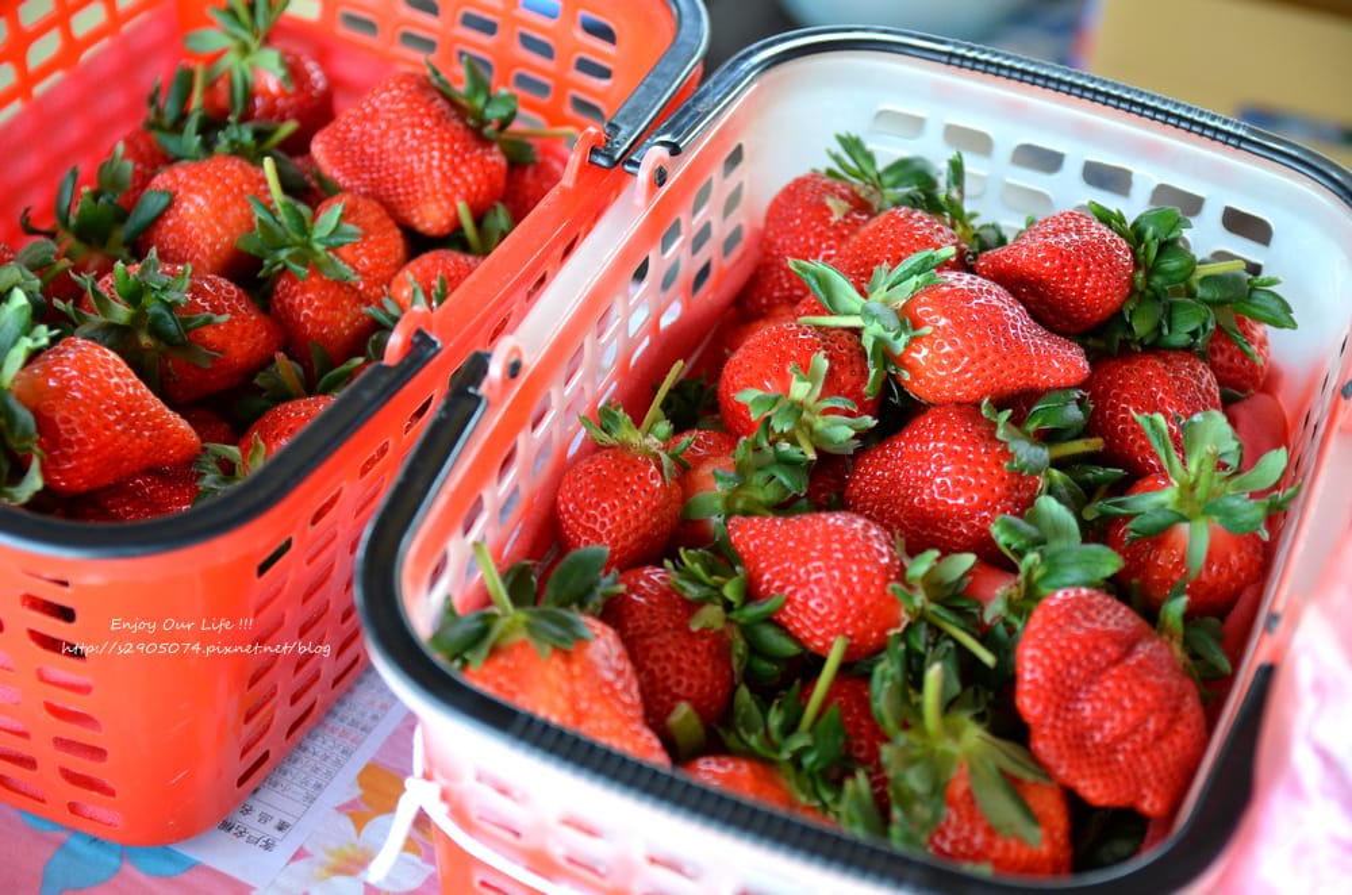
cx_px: 676
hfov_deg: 29.3
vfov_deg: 19.6
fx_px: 2586
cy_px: 448
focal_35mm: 69
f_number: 2.8
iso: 400
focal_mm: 46
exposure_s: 1/100
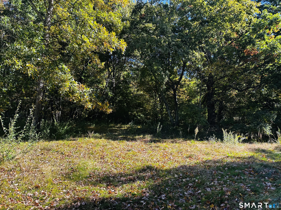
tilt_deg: +9.9
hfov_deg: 71.6
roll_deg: +1.6
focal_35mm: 24
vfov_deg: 56.8
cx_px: 140
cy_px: 105
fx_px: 195
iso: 80
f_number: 1.78
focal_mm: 6.86
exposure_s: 1/604
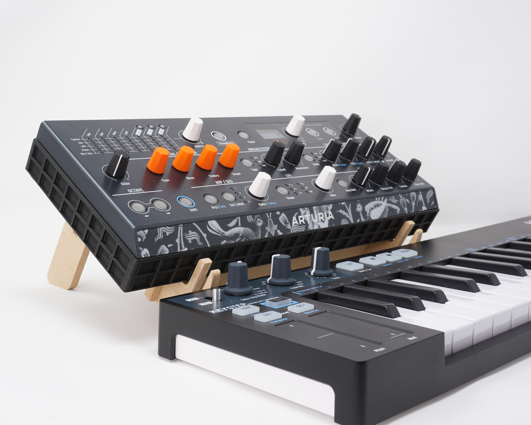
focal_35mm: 51
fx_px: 802
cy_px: 212
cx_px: 232
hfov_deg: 36.6
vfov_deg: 29.7
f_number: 11
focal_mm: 30
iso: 100
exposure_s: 1/6
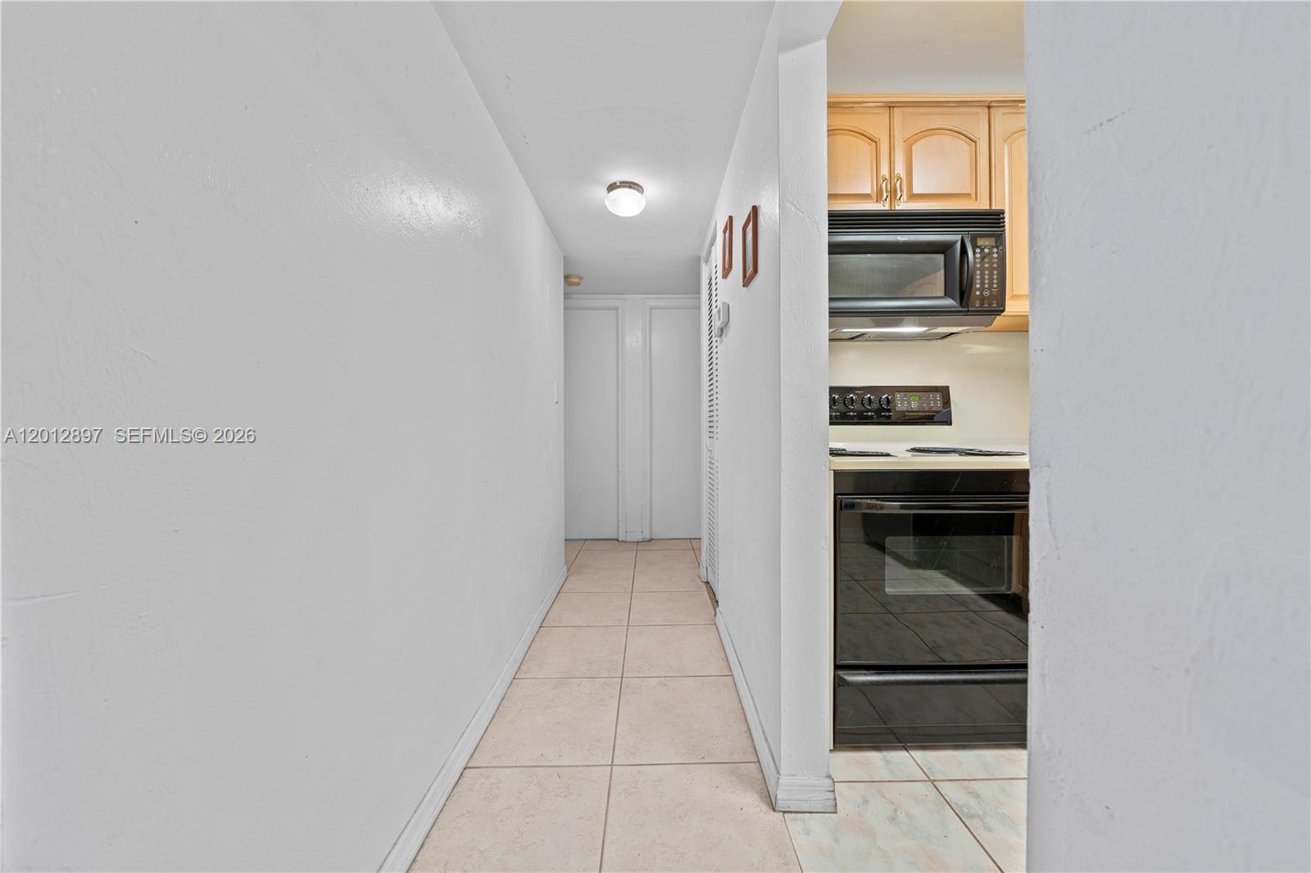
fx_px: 437
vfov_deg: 90.0
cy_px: 436
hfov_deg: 112.6
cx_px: 656
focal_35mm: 12
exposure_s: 1/2
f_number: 7.1
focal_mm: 12
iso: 320
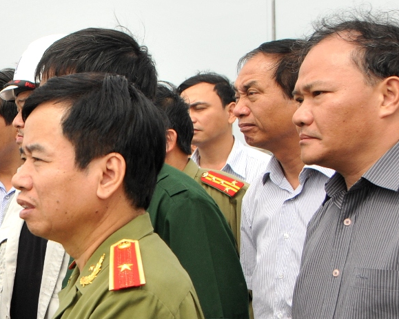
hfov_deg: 16.1
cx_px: -110
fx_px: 1338
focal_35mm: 113
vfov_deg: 13.6
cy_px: 166
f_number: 6.3
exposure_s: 1/640
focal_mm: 29
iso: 250
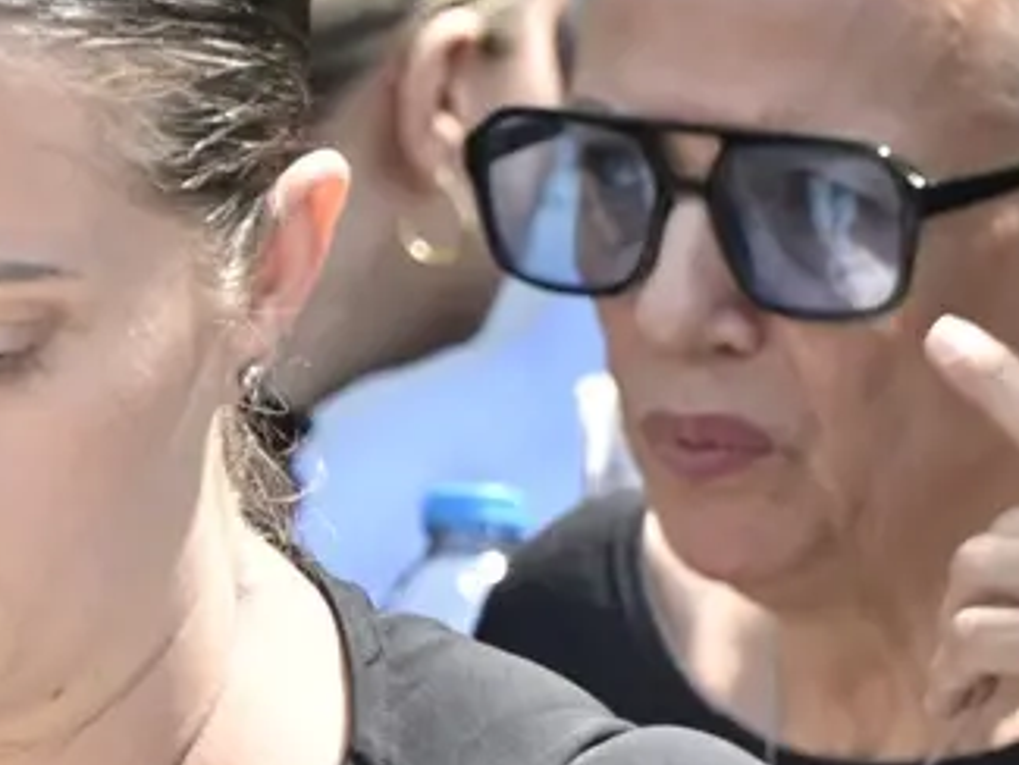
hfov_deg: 2.8
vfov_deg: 2.1
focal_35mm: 709
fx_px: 20879
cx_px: 339
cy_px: 389
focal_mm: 200
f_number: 8
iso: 500
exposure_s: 1/400
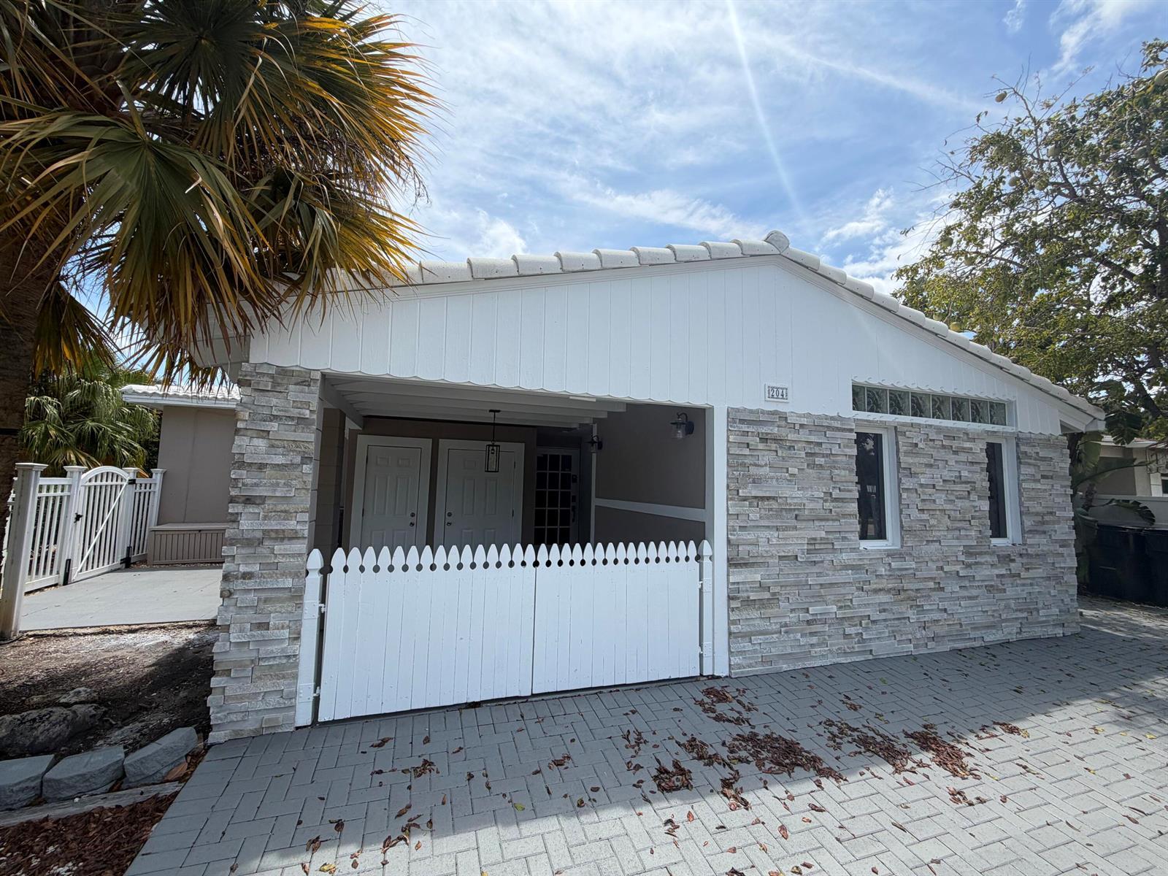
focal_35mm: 14
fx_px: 472
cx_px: 584
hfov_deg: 102.1
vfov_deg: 85.7
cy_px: 438
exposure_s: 1/876
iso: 20
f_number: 2.2
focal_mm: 2.22
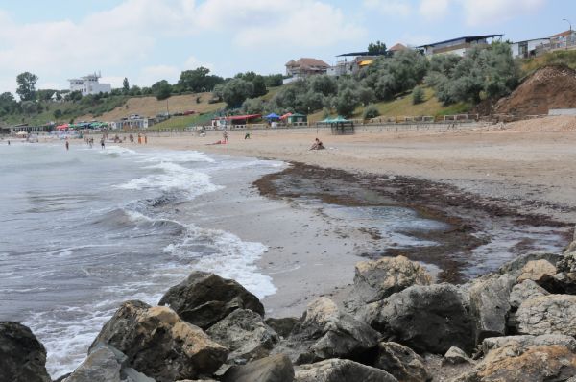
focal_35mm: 42
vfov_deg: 31.8
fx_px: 671
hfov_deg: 46.5
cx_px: 288
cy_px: 191
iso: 1600
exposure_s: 1/1000
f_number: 16
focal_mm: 28
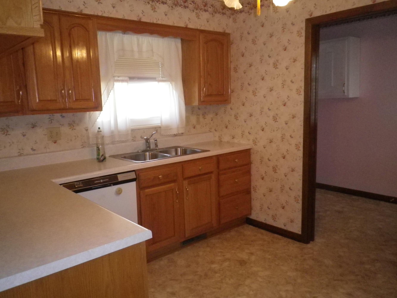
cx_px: 198
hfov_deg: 63.4
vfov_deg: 49.7
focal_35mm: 28
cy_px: 149
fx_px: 321
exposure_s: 1/100
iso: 800
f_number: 3.5
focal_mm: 5.05
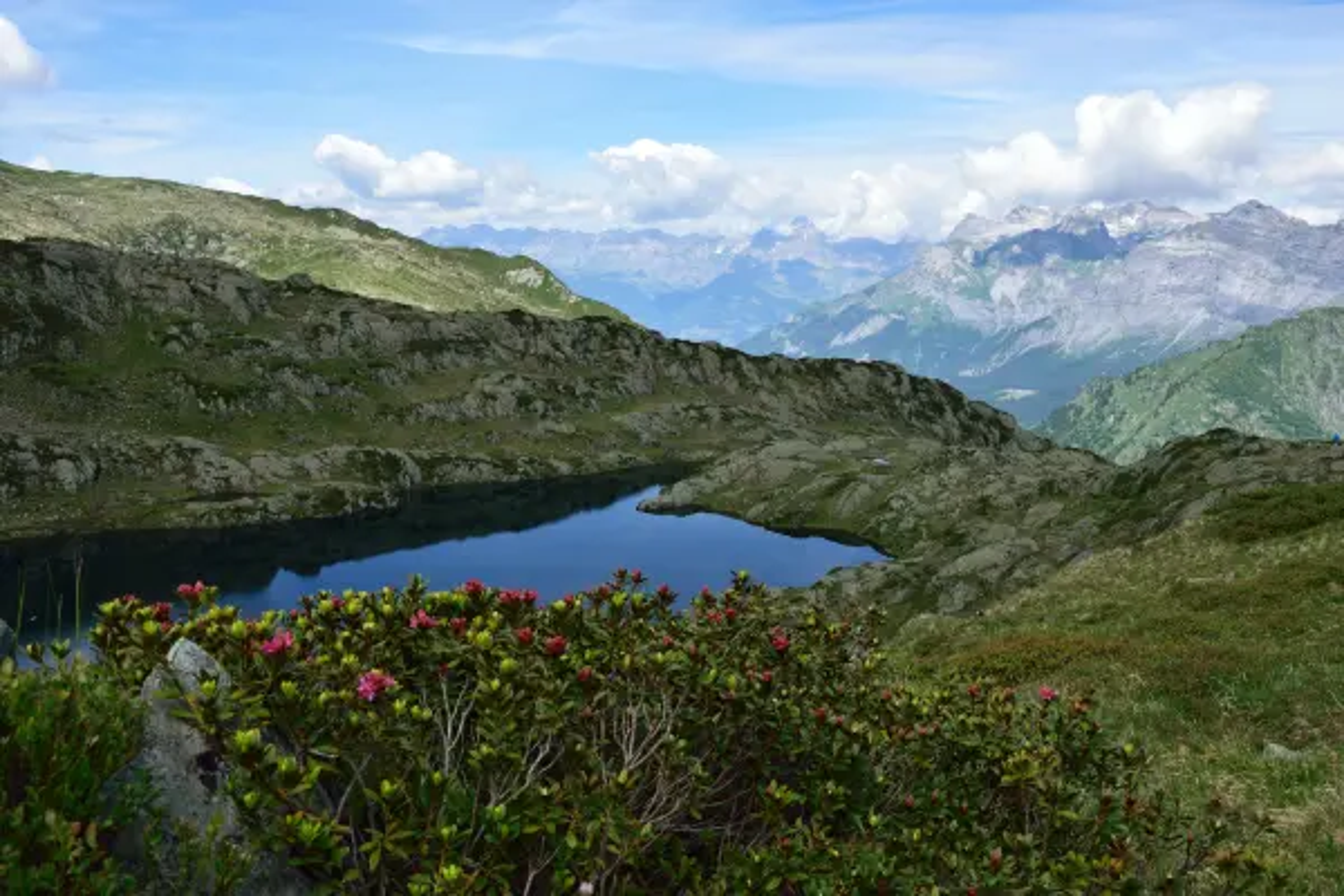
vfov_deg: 41.7
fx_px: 1176
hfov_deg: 59.5
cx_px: 672
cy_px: 448
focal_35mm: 32
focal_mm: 21
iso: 400
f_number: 11
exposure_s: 1/500
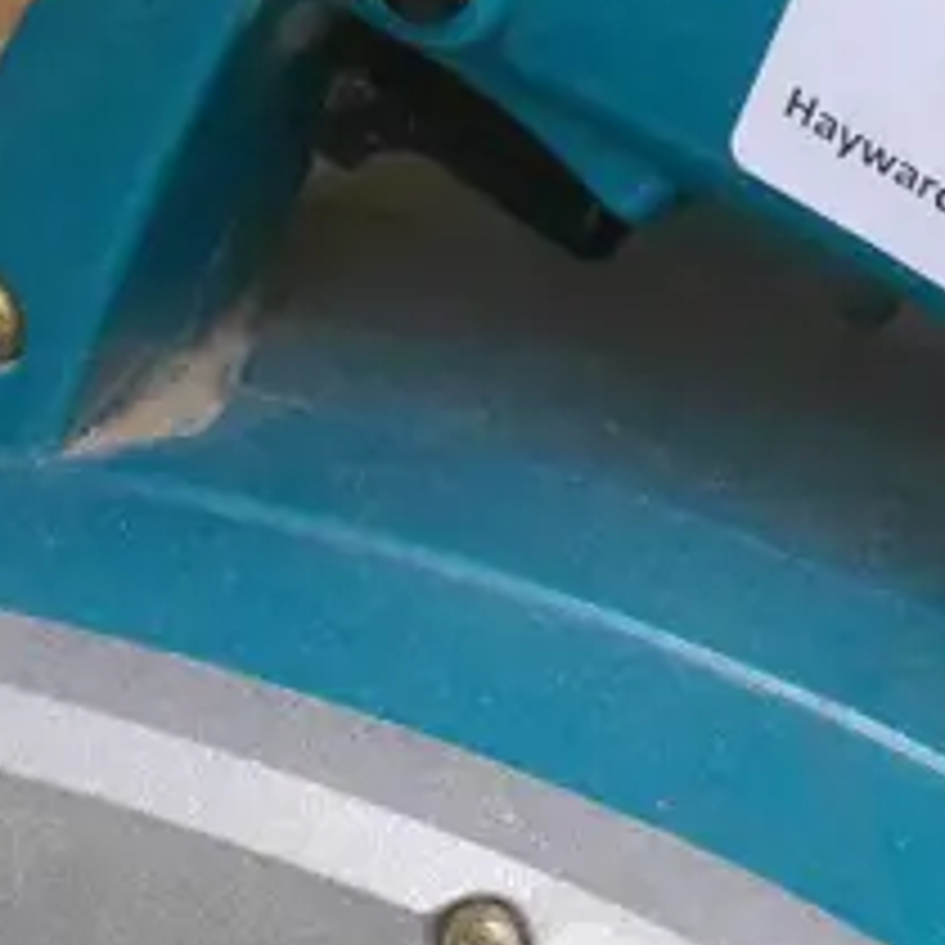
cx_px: 1143
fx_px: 6393
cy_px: 583
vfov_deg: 8.5
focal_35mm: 207
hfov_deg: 8.4
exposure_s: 1/30
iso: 3200
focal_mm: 24
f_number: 5
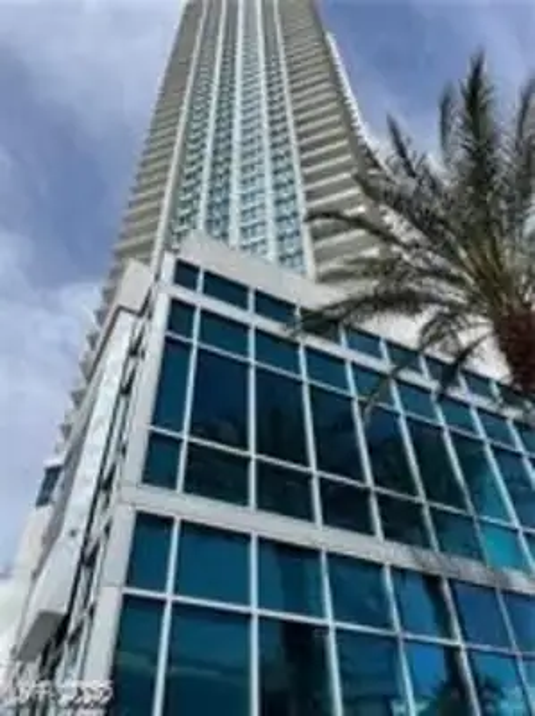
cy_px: 358
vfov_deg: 67.4
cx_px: 268
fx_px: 537
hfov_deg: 53.0
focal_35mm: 26
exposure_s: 1/6135
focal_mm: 4.2
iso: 32
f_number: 1.6
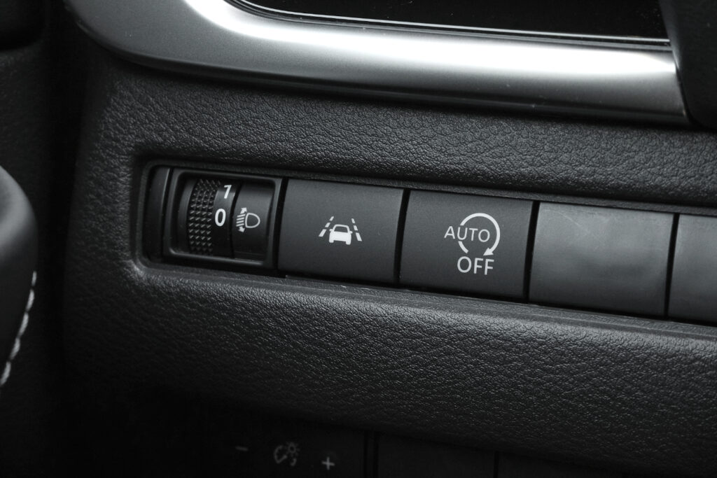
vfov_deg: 20.0
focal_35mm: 68
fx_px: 1354
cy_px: 239
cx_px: 358
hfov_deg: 29.7
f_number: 9
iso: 2000
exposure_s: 1/60
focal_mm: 45
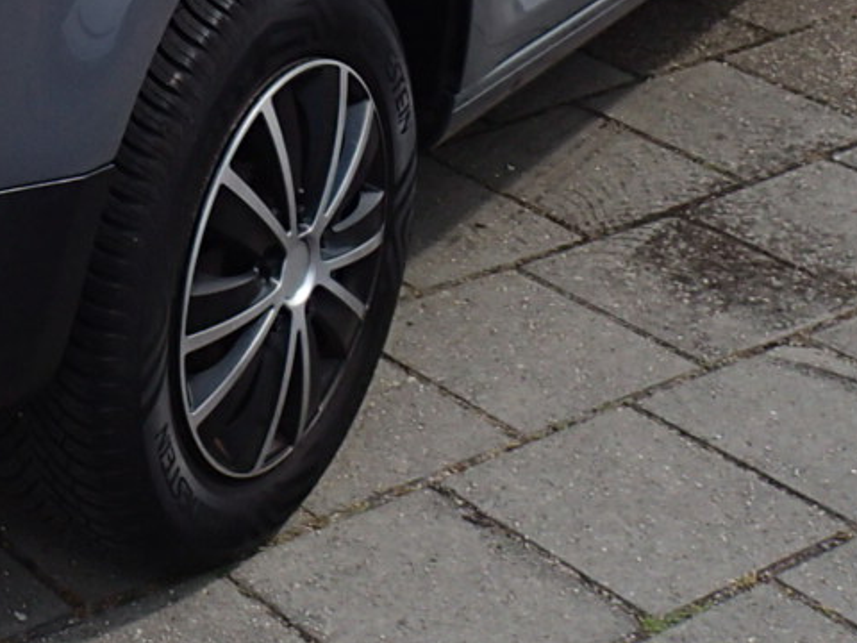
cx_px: -234
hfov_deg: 18.4
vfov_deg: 13.9
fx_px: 2476
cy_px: -309
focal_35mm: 100
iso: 100
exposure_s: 1/640
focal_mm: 4.5
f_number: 2.8
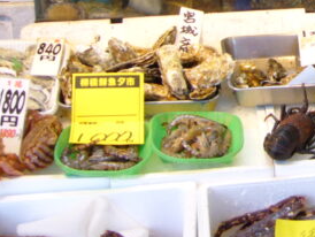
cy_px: -46
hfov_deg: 18.9
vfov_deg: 14.6
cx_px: 384
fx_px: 893
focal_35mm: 98
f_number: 2.8
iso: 160
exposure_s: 1/15
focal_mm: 5.8
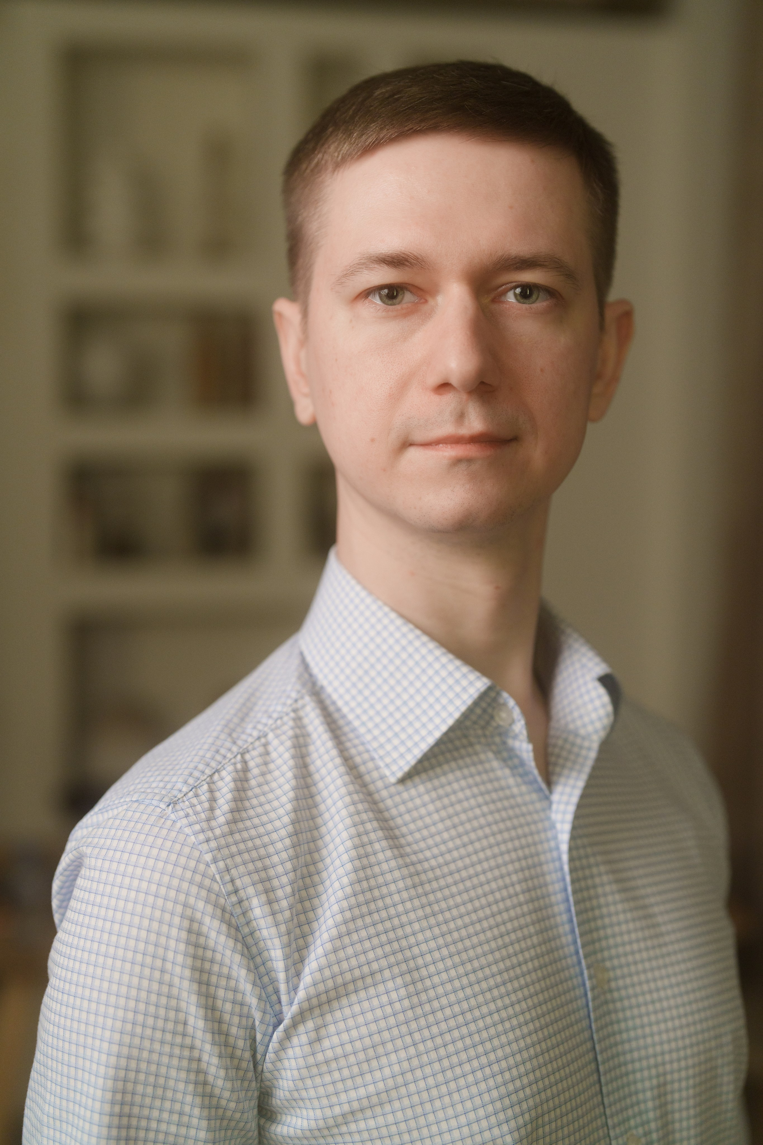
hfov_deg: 27.0
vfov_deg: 39.6
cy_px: 572
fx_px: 1589
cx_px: 382
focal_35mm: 50
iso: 1000
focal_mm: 50
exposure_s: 1/160
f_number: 2.2
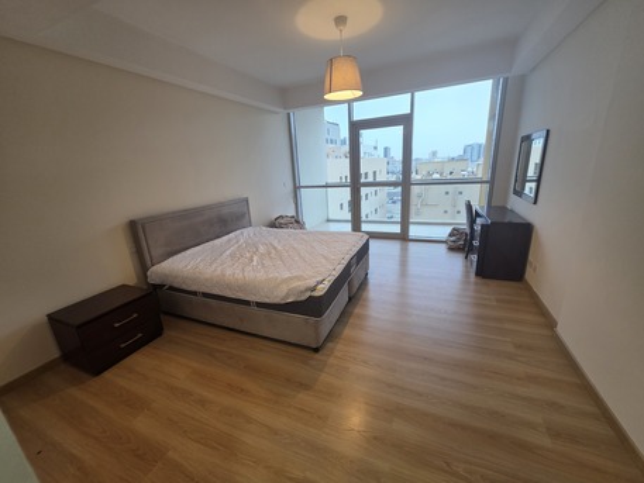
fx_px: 242
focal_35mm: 13
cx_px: 322
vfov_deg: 89.9
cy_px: 242
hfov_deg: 106.2
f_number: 1.9
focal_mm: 2.2
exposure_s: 1/100
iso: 160
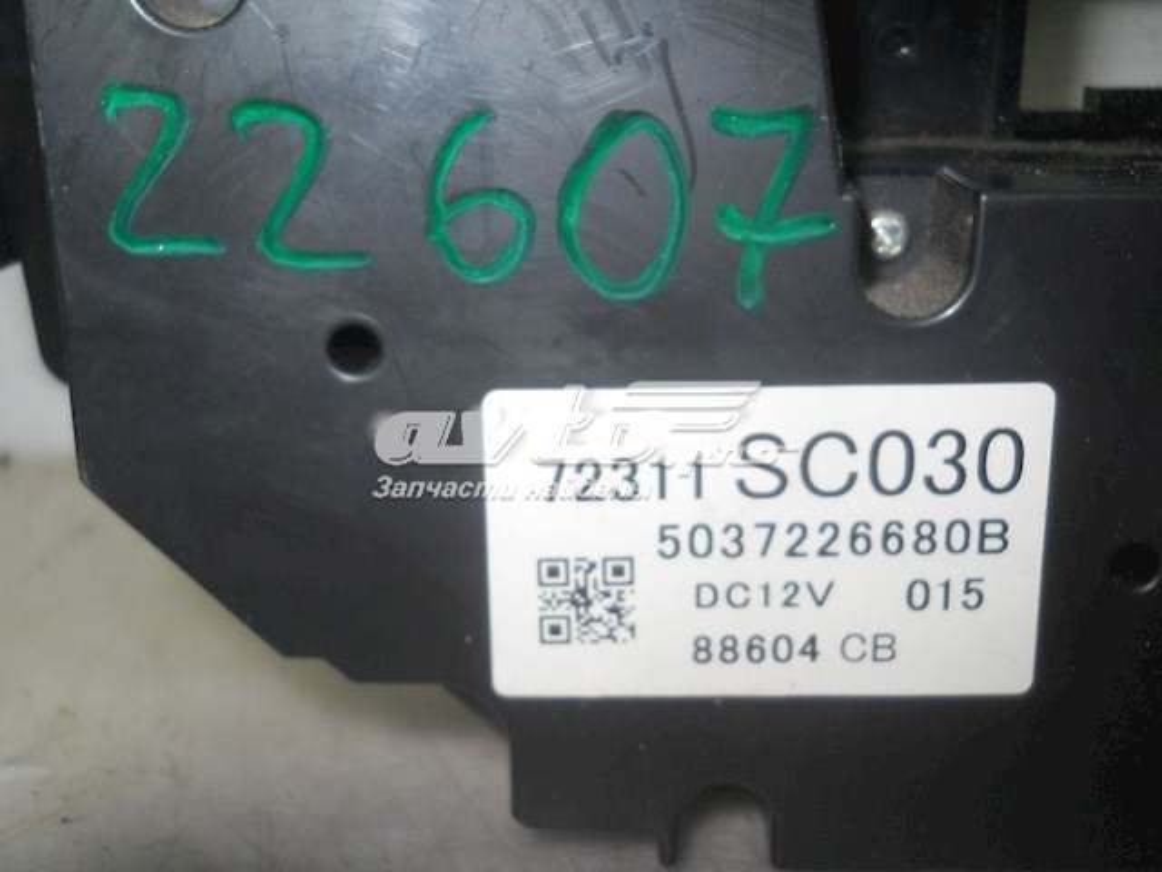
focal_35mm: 41
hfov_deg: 45.8
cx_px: 581
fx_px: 1376
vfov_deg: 35.1
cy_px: 436
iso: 80
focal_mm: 6.72
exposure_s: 1/30
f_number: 5.5
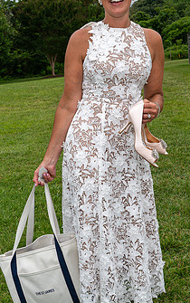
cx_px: 77
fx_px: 455
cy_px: 121
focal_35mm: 55
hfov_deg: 23.6
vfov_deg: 36.7
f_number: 8
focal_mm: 25.5
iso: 160
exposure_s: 1/250
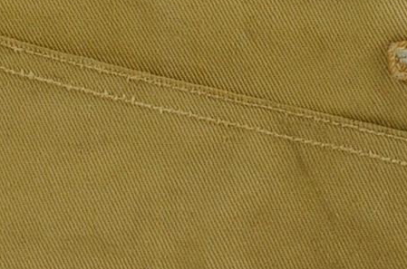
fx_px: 2413
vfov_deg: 6.4
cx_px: -62
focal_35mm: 214
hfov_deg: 9.5
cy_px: 77
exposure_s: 1/125
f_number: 5.6
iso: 220
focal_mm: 26
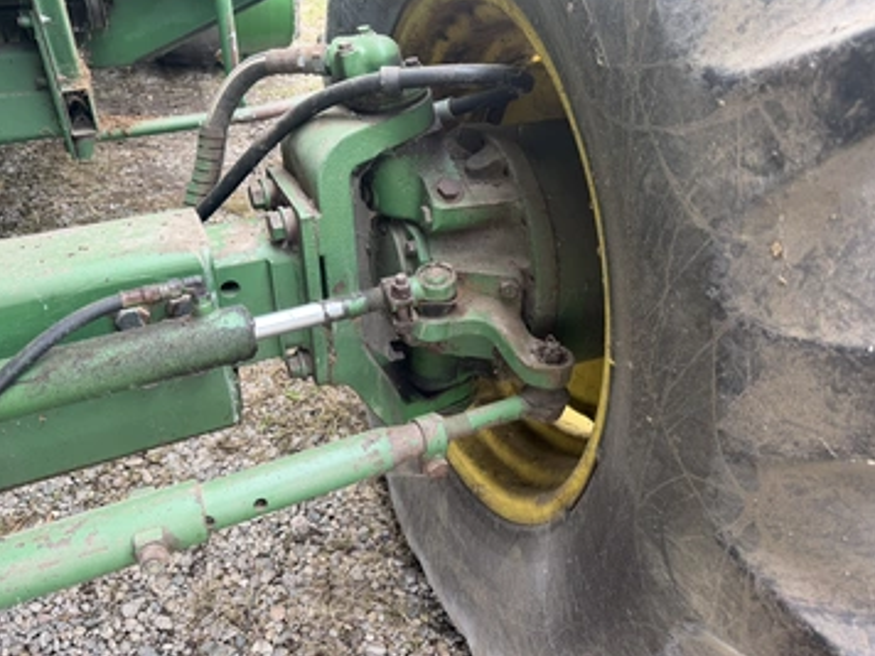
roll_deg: +0.3
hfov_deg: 65.3
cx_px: 428
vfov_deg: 51.3
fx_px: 682
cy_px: 292
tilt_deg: -30.3
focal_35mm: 27
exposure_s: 1/176
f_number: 1.78
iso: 80
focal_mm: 6.76
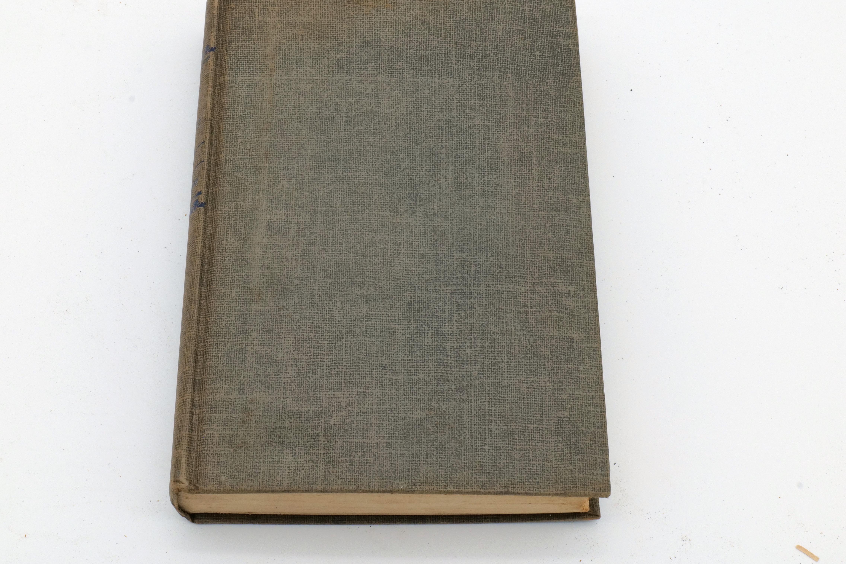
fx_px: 1551
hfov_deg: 30.5
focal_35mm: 66
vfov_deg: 20.6
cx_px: 392
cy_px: 223
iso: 2000
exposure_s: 1/80
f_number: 22
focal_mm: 50
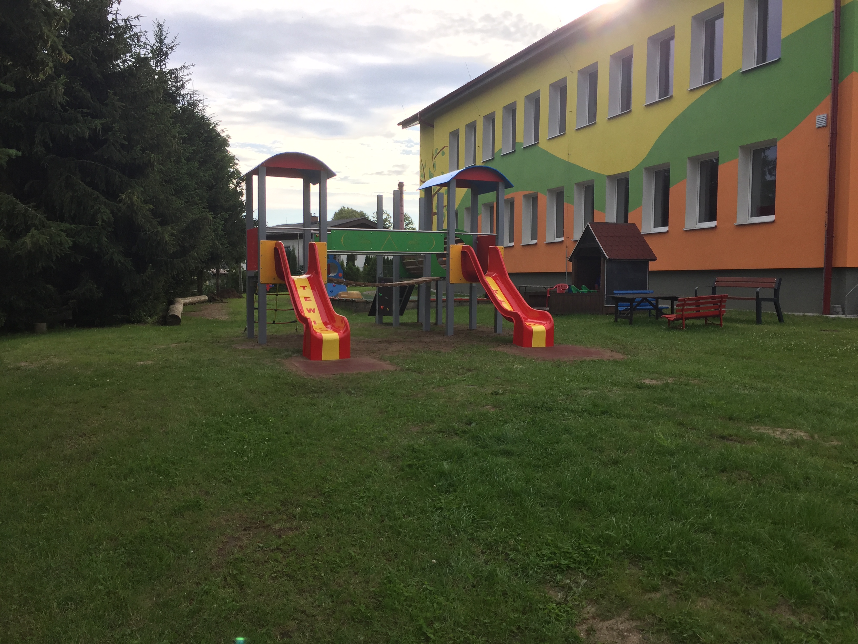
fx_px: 719
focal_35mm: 29
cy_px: 322
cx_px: 429
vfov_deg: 48.2
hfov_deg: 61.7
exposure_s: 1/694
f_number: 2.2
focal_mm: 4.15
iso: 32
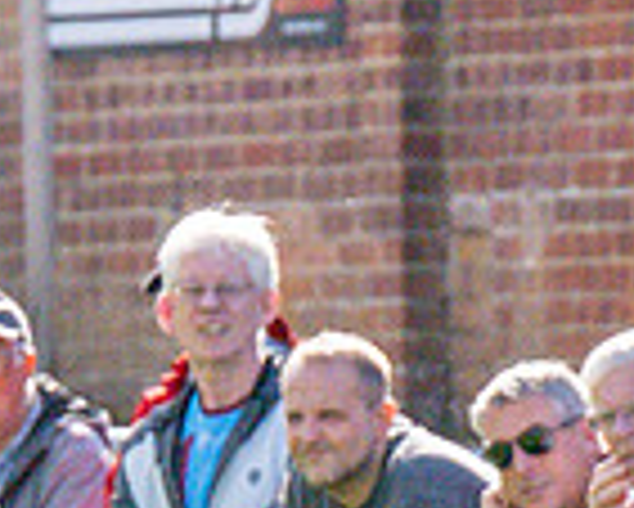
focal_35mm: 1292
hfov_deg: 1.5
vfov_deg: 1.2
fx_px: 24260
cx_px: -360
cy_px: 517
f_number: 4
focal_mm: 120
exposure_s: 1/5000
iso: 400
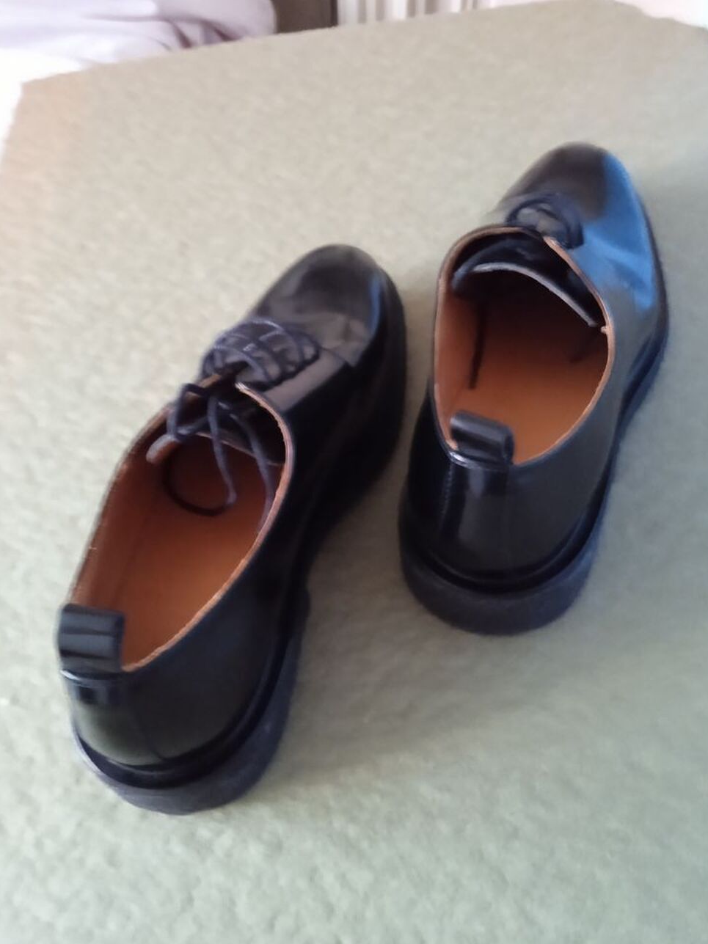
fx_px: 791
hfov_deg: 48.2
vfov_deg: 61.6
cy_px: 488
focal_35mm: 29
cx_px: 354
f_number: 2.2
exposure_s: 1/12.5
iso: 2659
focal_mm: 3.43
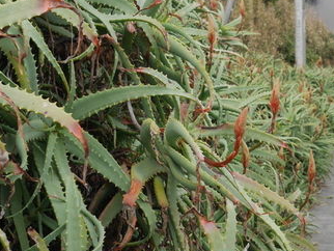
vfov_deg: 17.2
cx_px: 255
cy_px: 86
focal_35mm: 86
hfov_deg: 22.5
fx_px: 830
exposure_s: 1/250
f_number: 5.6
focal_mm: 17
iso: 200
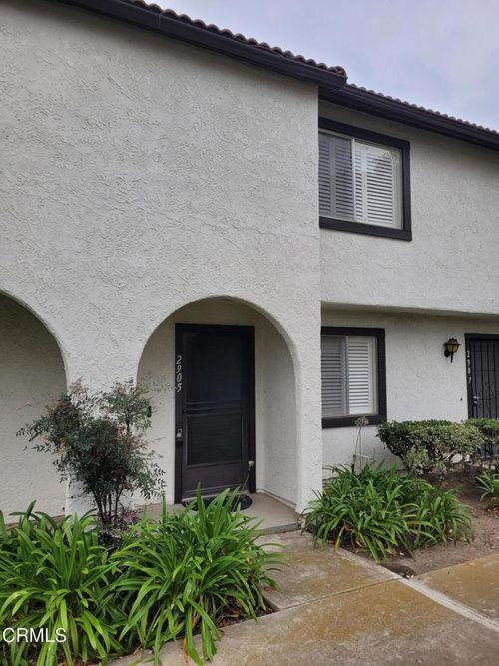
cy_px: 333
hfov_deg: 53.0
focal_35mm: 26
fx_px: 500
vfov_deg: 67.3
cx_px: 250
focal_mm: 5.4
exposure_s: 1/2054
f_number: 1.8
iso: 40
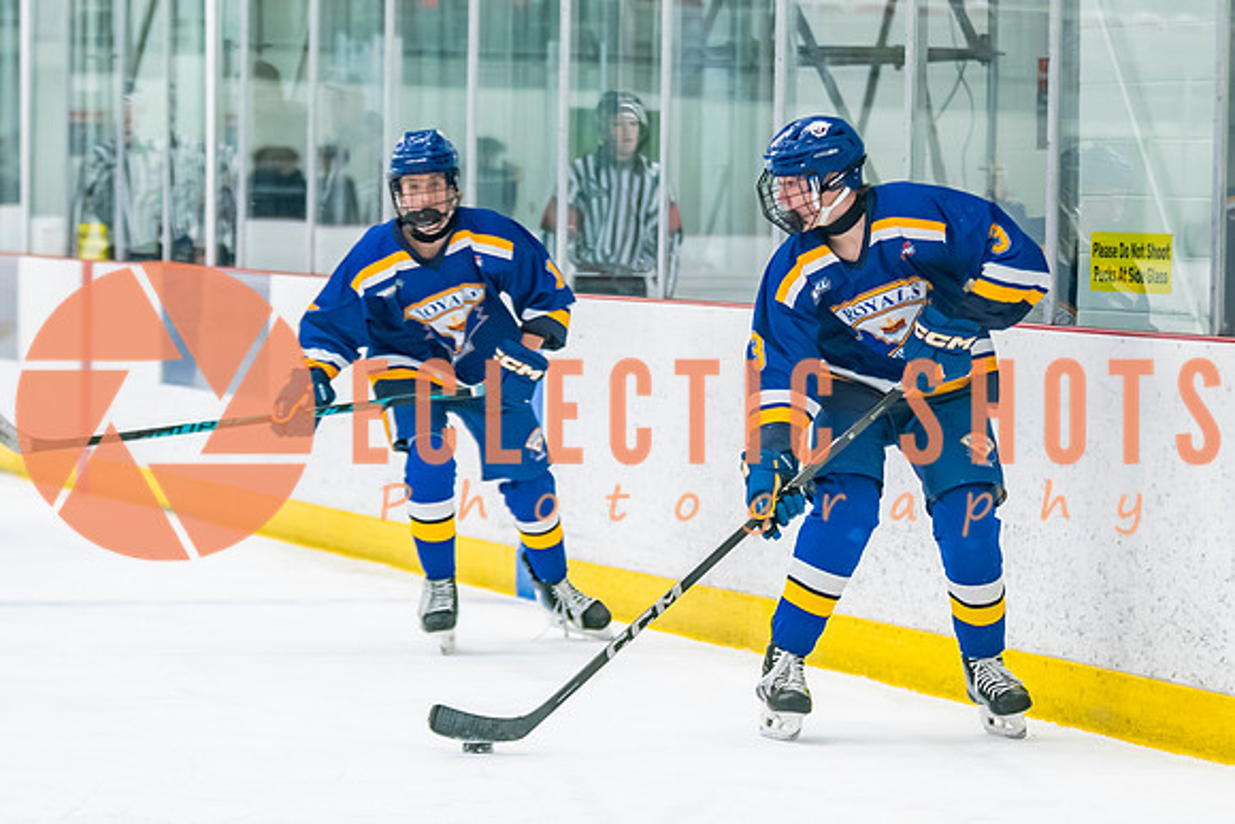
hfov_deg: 10.2
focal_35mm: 202
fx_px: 6927
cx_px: 853
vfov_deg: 6.8
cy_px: 435
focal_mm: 100
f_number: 2.8
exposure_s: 1/640
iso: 2500
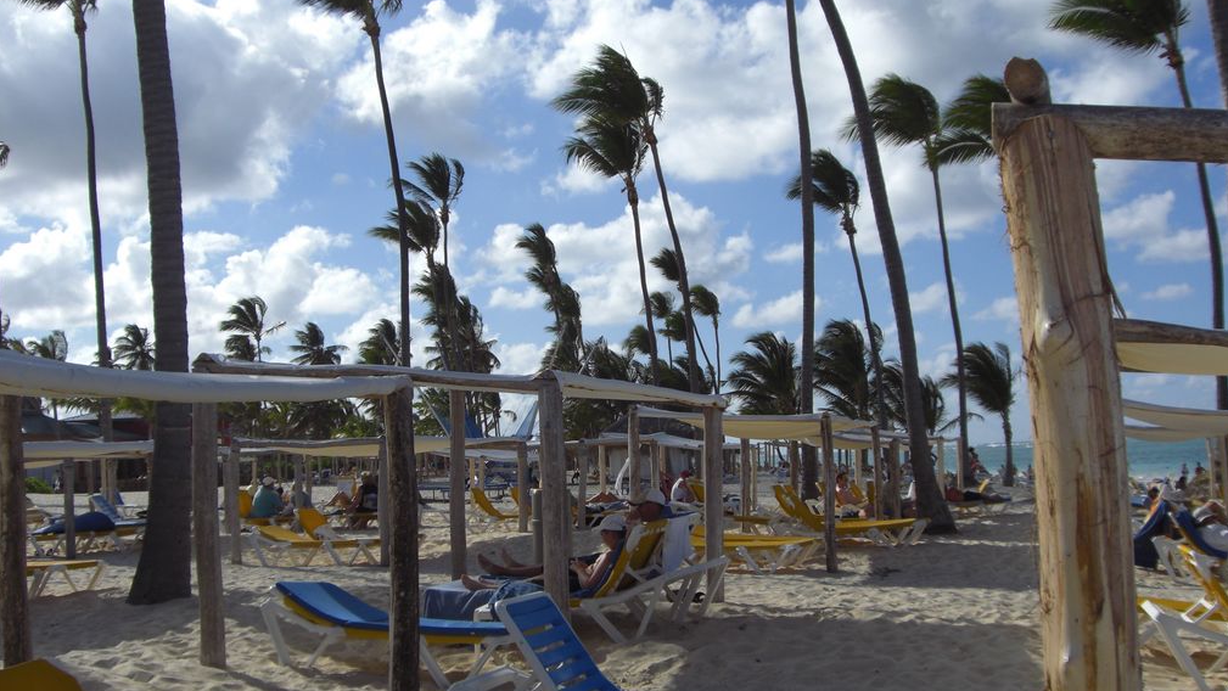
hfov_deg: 48.3
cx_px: 621
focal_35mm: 42
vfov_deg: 28.4
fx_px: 1368
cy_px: 350
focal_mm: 6.2
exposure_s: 1/320
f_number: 8
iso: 64
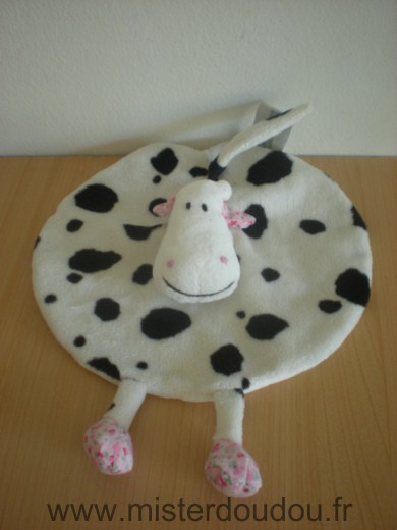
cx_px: 198
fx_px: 581
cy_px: 265
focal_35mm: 38
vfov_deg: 49.0
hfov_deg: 37.7
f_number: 3.1
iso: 200
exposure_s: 1/28.6
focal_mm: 6.3
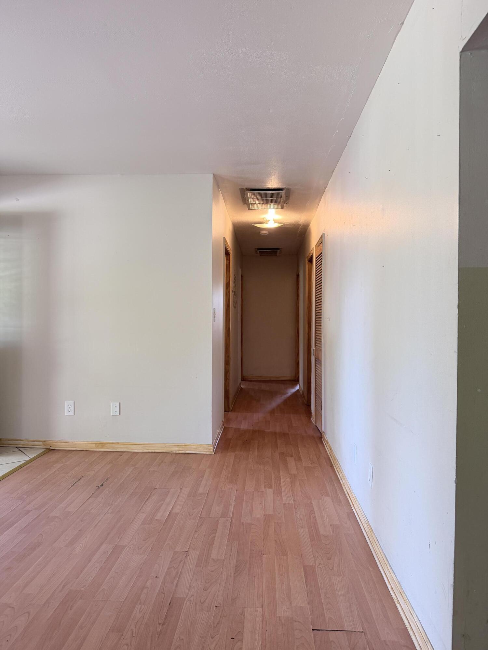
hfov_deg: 56.8
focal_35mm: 24
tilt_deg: -1.4
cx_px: 244
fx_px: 451
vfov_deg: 71.6
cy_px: 325
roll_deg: -0.2
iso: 250
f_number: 1.78
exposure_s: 1/60
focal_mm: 6.76
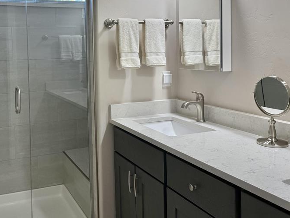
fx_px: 310
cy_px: 60
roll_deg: +1.1
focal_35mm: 37
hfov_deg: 48.7
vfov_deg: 37.9
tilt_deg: -2.0
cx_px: 83
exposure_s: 1/234
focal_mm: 6.76
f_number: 1.78
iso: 125
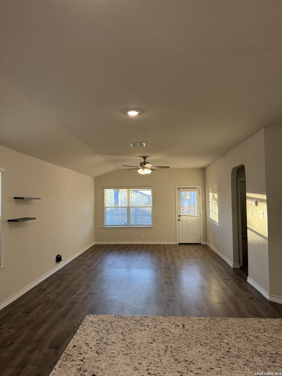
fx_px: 261
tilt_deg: +2.8
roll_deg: -0.5
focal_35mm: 24
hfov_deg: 56.8
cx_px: 141
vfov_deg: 71.6
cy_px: 188
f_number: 1.78
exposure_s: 1/127
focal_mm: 6.76
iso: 160
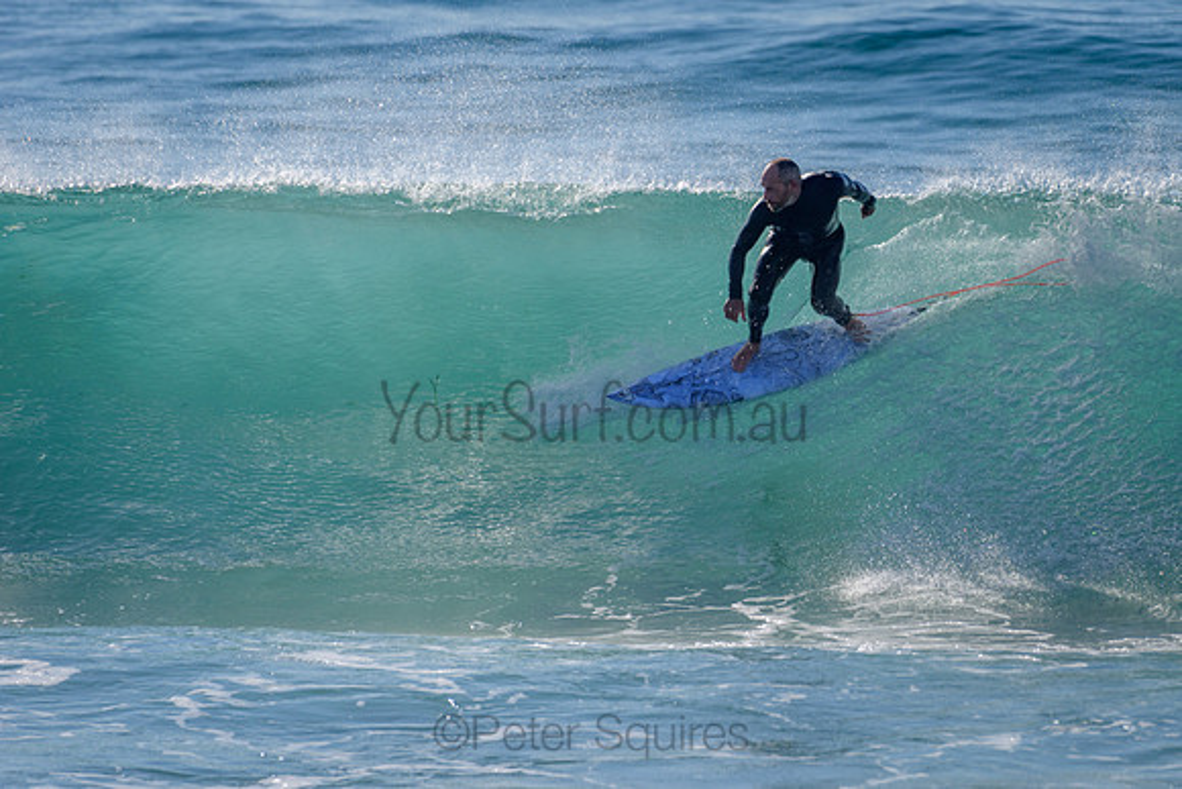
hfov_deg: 3.4
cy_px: 331
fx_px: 20124
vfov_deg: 2.2
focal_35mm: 613
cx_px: 724
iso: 125
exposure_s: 1/2000
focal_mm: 500
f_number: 5.6
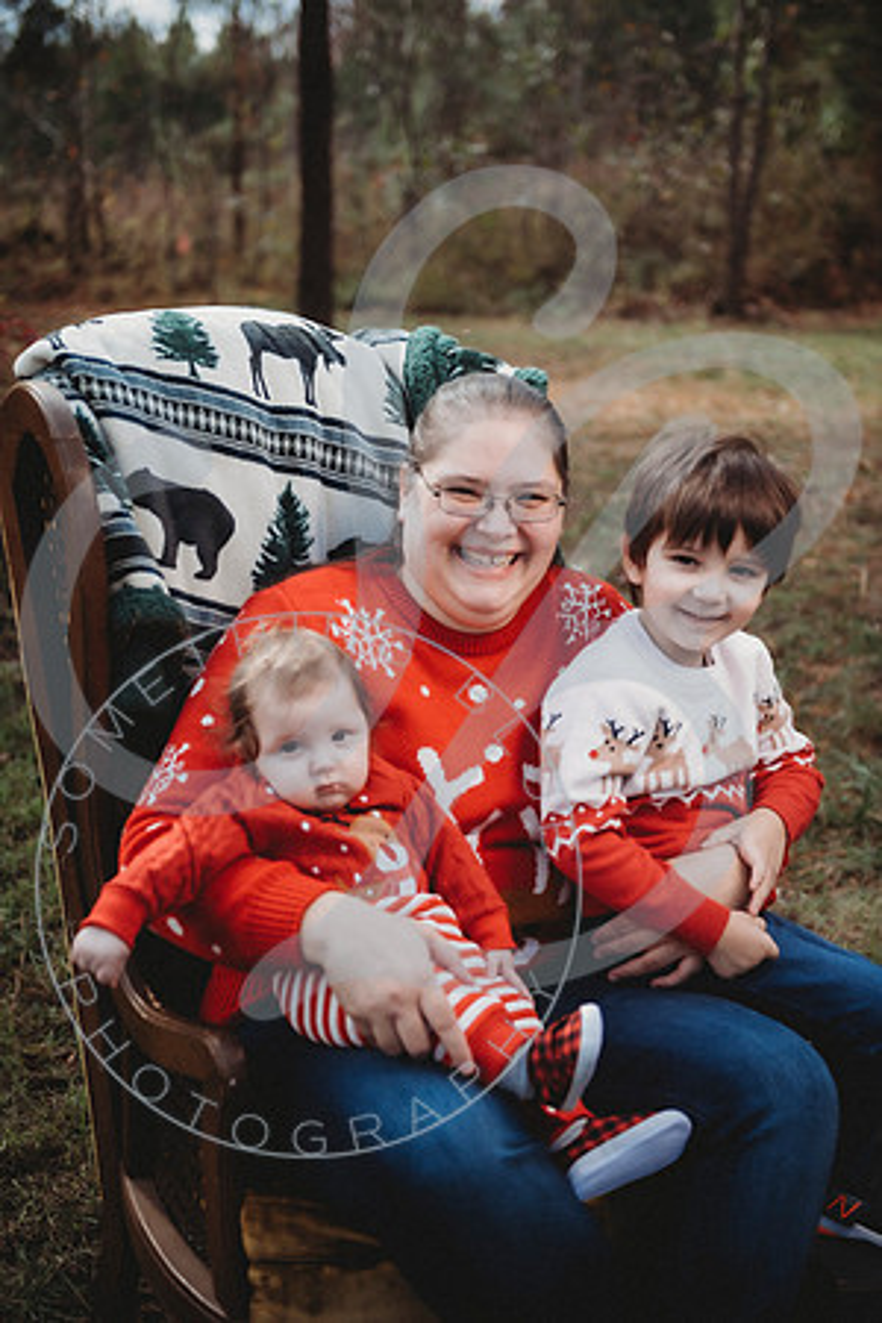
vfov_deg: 38.2
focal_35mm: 52
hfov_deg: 26.0
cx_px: 441
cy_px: 662
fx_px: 1911
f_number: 2.8
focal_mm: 52
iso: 100
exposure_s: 1/500
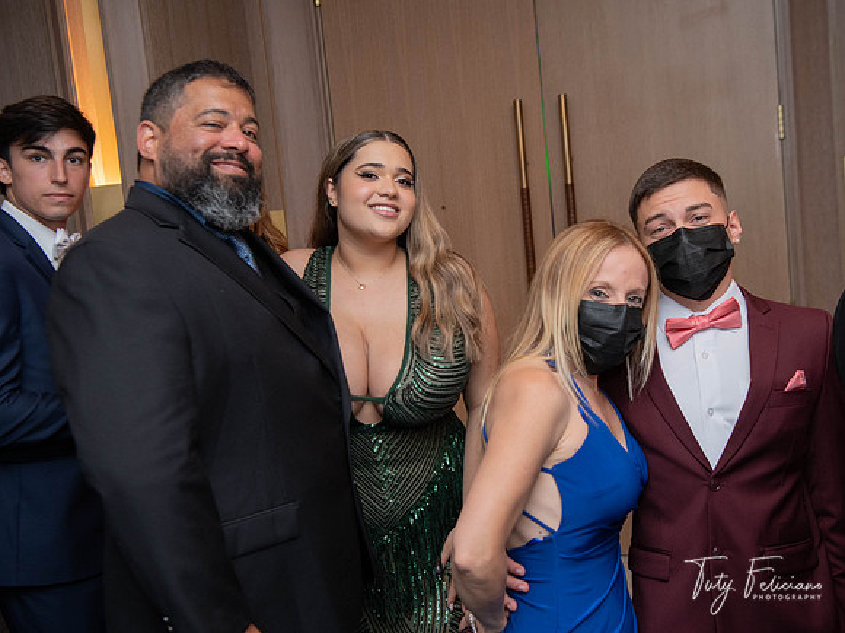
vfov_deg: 34.8
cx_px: 478
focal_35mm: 41
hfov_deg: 45.3
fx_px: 1009
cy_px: 319
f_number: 4.5
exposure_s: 1/60
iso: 800
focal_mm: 36
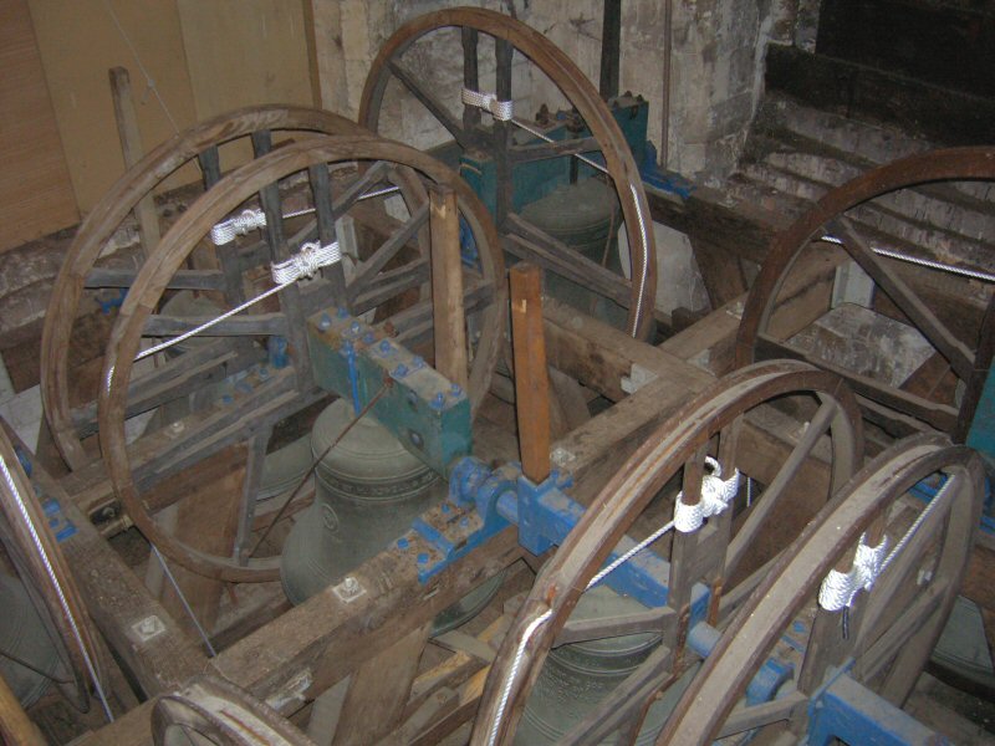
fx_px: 977
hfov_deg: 54.0
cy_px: 373
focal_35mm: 34
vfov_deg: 41.8
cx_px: 498
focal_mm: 5.7
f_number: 2.9
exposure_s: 1/60.1
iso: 200
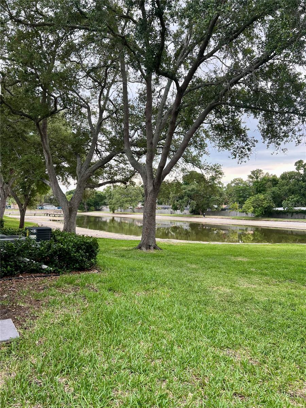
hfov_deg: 53.1
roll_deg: +1.4
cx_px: 153
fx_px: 306
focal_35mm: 26
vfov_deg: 67.3
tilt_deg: +0.9
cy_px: 204
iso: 50
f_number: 1.5
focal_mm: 5.7
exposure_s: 1/160
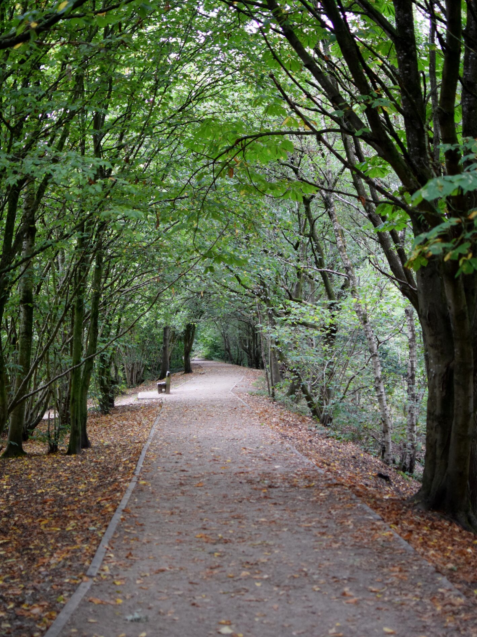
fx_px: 1057
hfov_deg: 25.4
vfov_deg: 33.5
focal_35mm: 58
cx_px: 237
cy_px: 312
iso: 1600
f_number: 2
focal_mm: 35
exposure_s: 1/500
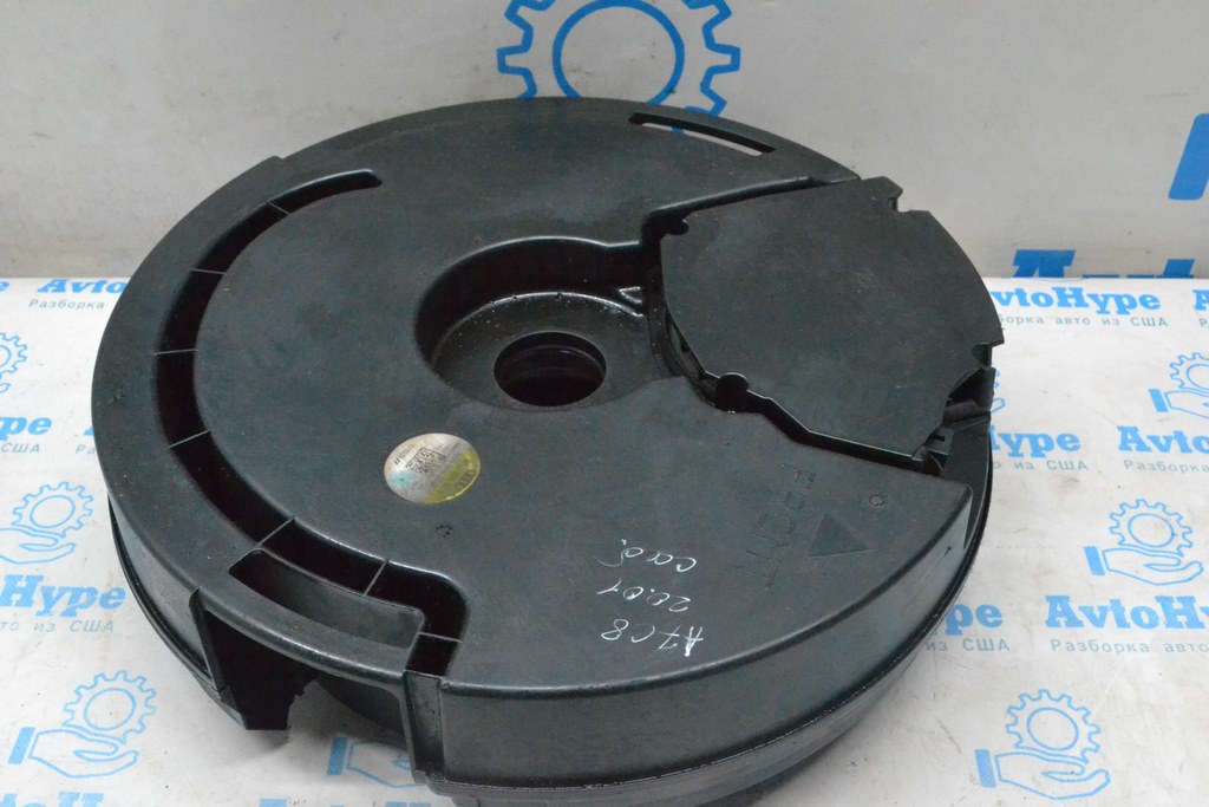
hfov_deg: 49.5
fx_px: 1310
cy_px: 404
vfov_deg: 34.2
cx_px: 604
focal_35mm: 39
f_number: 10
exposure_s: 1/125
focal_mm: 26
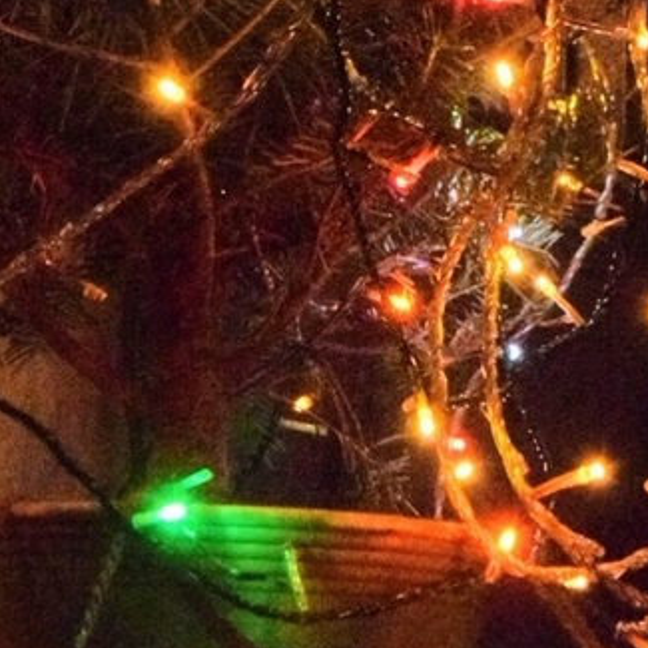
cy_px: -243
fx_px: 2393
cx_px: 189
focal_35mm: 113
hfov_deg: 15.4
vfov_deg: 14.6
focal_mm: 24
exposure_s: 1/250
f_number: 8
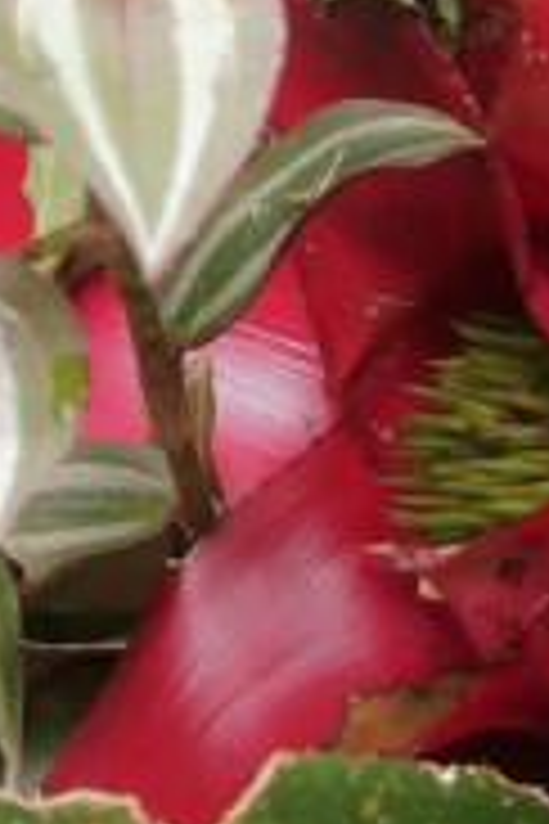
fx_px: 9470
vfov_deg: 5.0
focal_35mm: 414
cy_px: 468
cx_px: 414
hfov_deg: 3.3
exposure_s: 1/80
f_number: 5.6
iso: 640
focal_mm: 46.2
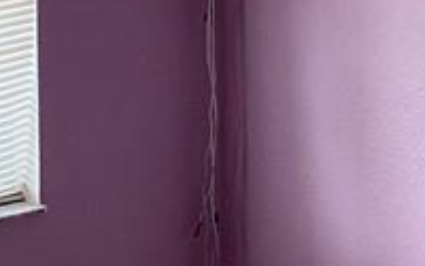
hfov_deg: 14.7
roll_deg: -0.6
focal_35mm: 141
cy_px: 13
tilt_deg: -4.2
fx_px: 1633
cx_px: 387
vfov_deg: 9.2
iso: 80
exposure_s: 1/60
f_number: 1.8
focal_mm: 4.25
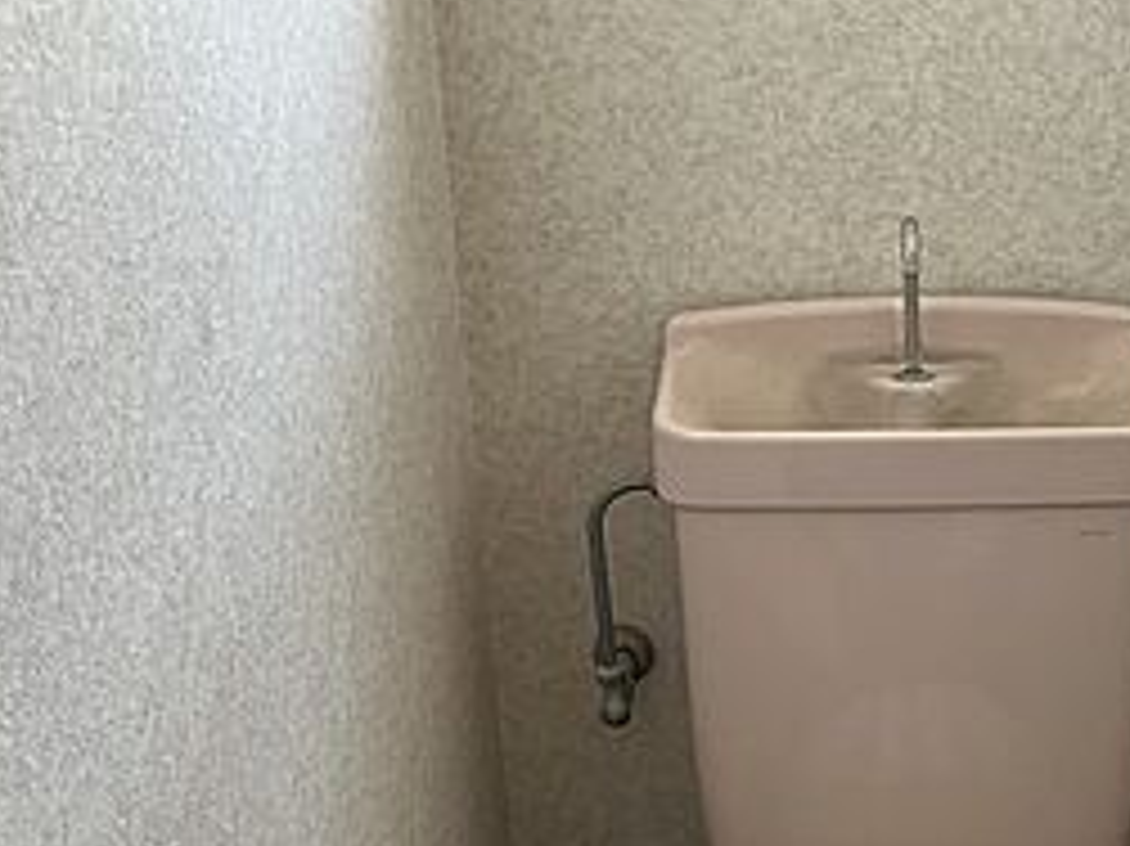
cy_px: 796
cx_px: 954
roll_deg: -1.6
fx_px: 2186
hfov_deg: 28.2
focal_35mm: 67
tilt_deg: -27.7
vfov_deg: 21.3
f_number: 1.8
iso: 125
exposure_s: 1/60
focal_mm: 3.99
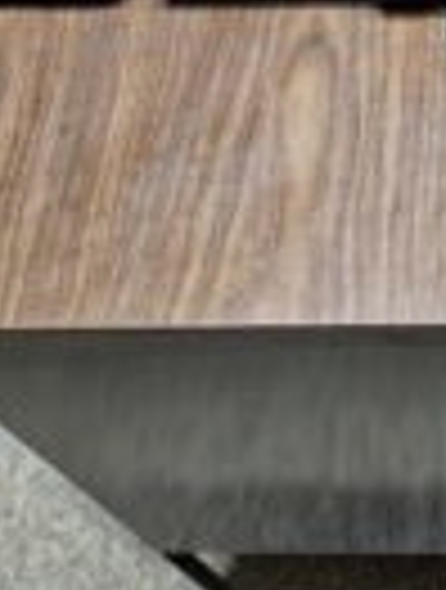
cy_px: 248
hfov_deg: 19.9
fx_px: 1197
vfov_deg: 27.7
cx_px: 523
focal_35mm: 70
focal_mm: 5.4
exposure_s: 1/120
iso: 320
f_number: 1.8
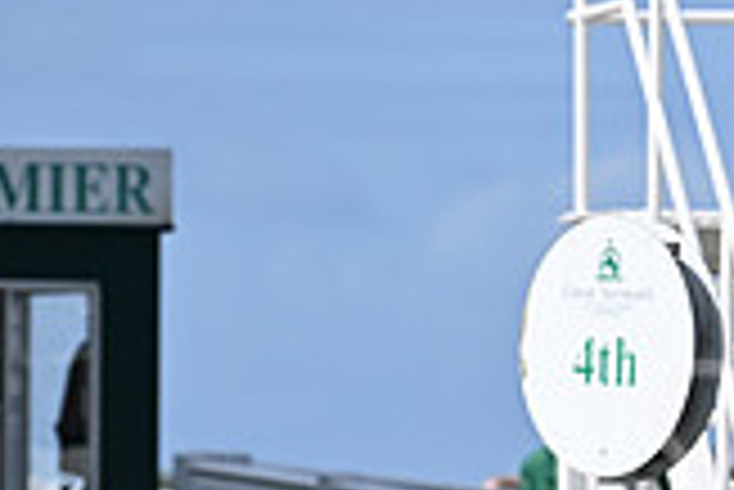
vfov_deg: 1.9
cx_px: 1243
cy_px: 690
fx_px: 14489
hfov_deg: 2.9
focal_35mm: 710
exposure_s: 1/3200
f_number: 5.6
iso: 400
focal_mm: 200
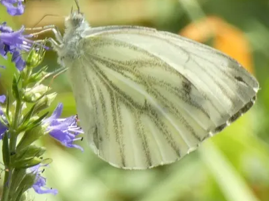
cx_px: 102
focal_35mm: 503
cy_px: 71
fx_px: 3906
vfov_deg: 3.0
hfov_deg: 3.9
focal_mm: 57.2
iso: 125
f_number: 5.6
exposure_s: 1/80
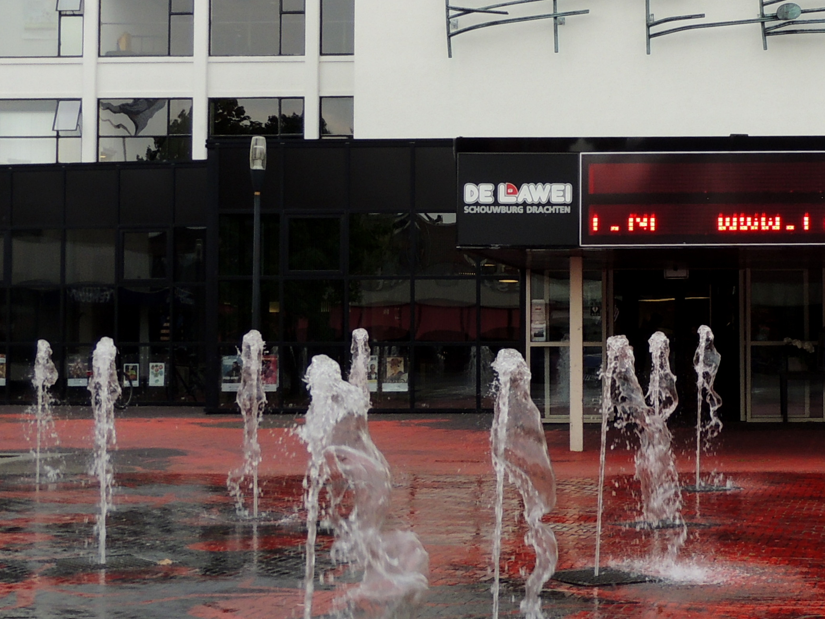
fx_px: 2097
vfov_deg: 16.8
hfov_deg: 22.0
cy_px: 227
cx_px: 664
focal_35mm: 88
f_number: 3.3
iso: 100
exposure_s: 1/160
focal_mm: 7.1
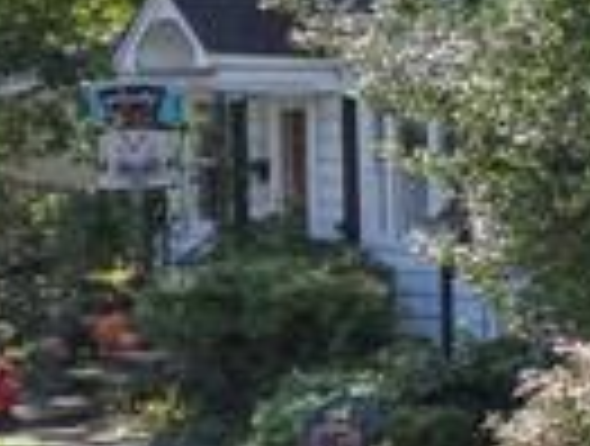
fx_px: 3196
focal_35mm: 187
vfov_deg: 8.0
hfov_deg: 8.0
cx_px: 2094
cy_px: 194
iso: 180
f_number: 1.8
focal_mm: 8.7
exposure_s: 1/250
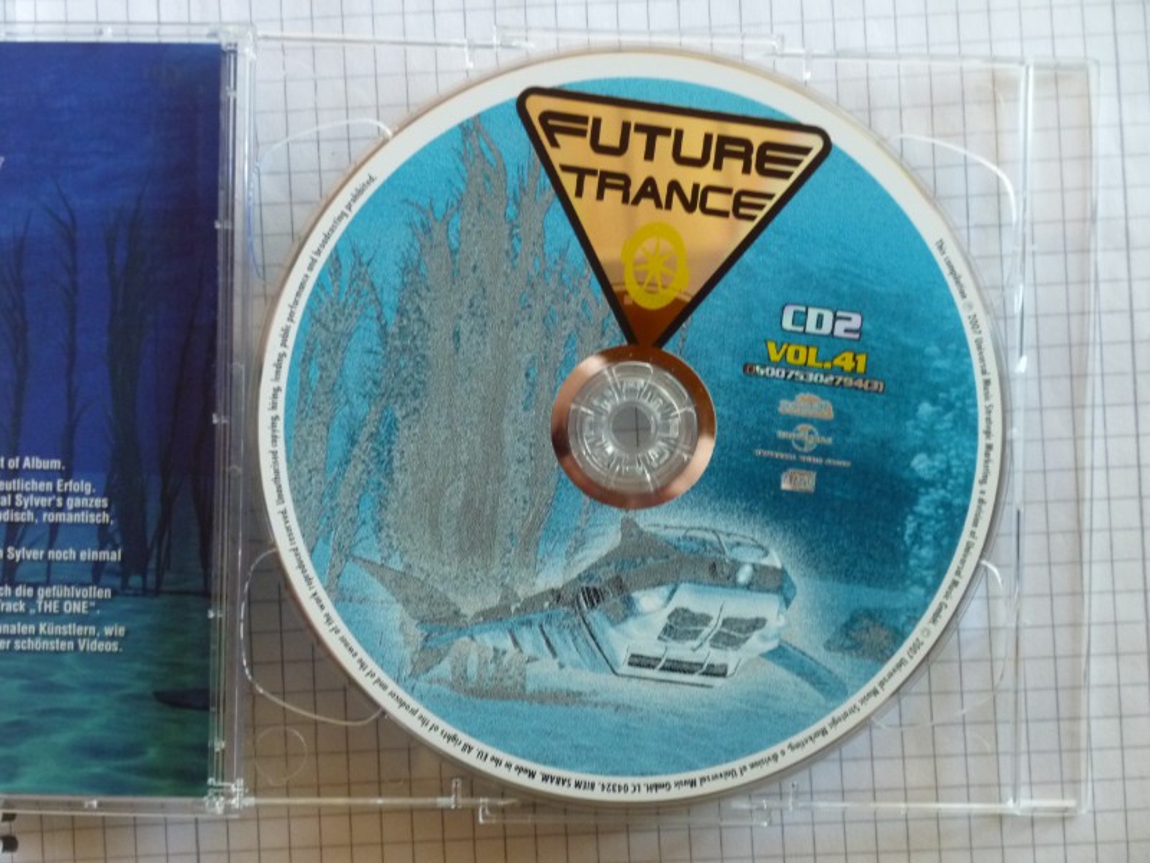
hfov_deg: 25.7
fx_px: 2525
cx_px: 575
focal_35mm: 76
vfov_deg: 19.4
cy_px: 432
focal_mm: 13.6
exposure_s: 1/25
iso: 400
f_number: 4.9
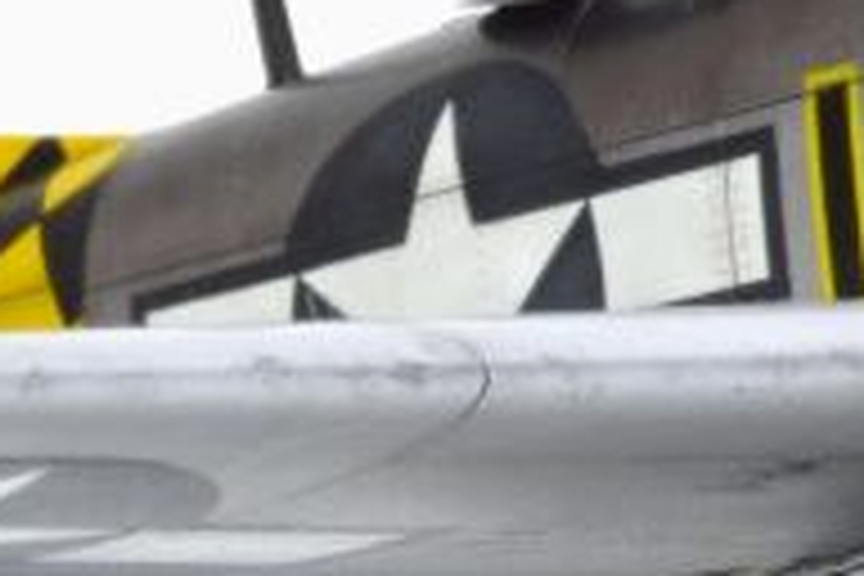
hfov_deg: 6.8
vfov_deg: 4.8
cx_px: 2061
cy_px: 7
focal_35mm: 288
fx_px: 6911
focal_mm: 36
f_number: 22
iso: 100
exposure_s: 1/2.5
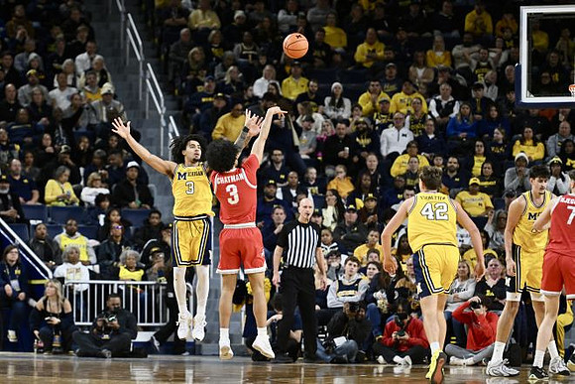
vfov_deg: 8.6
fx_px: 2556
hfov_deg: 12.8
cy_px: 192
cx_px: 288
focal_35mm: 160
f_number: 2.8
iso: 2500
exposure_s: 1/1250
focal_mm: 160
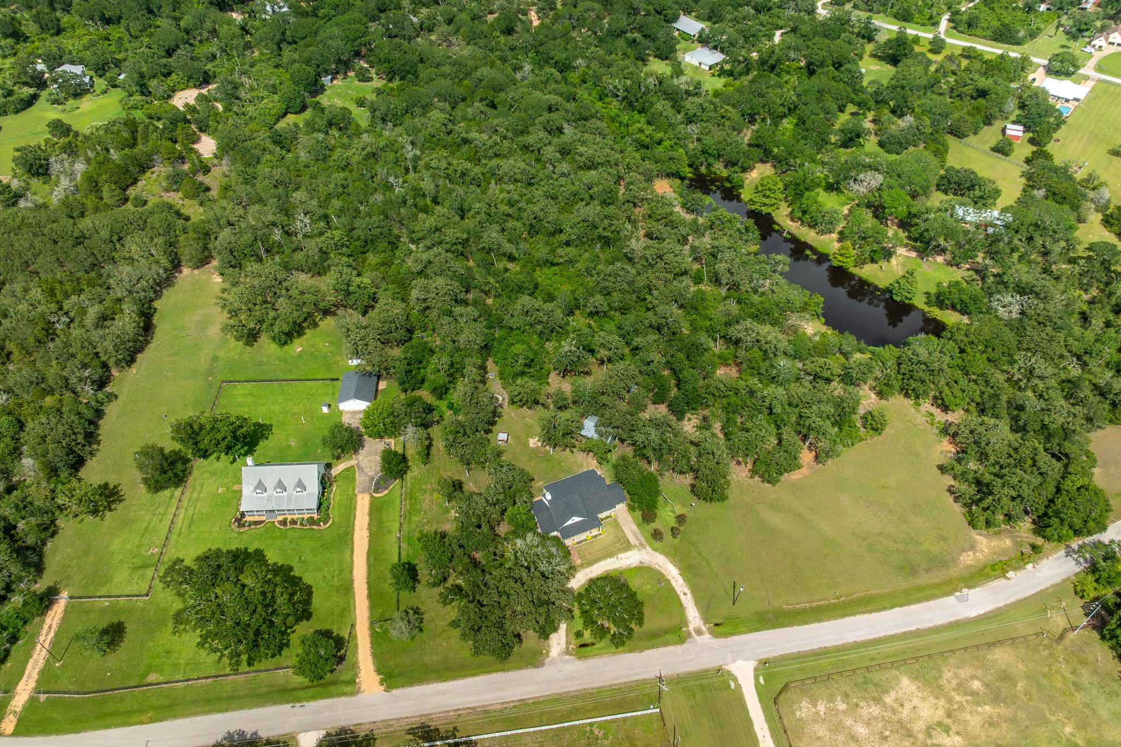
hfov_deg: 71.5
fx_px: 778
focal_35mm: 25
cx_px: 560
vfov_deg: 51.3
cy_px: 359
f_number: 6.3
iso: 200
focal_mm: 12.29
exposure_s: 1/1250
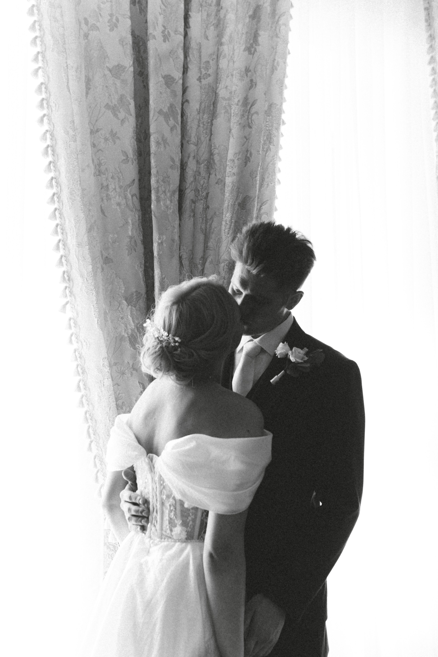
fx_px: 639
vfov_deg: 54.4
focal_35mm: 35
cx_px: 219
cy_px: 328
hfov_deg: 37.9
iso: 640
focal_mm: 35
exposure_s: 1/160
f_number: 4
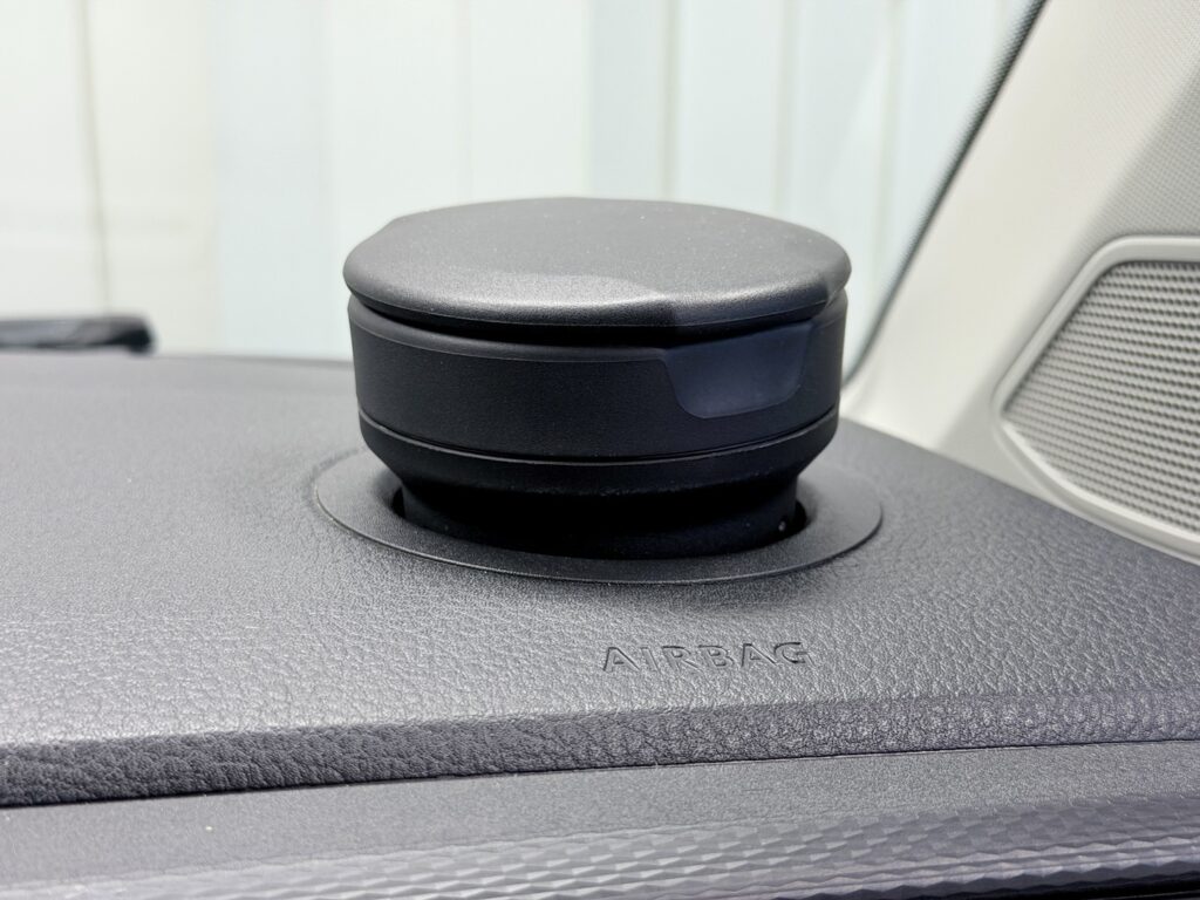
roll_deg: -0.5
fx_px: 1664
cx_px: 600
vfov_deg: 30.3
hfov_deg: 39.7
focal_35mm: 48
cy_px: 450
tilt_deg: -18.1
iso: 100
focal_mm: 6.76
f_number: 1.78
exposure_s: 1/50
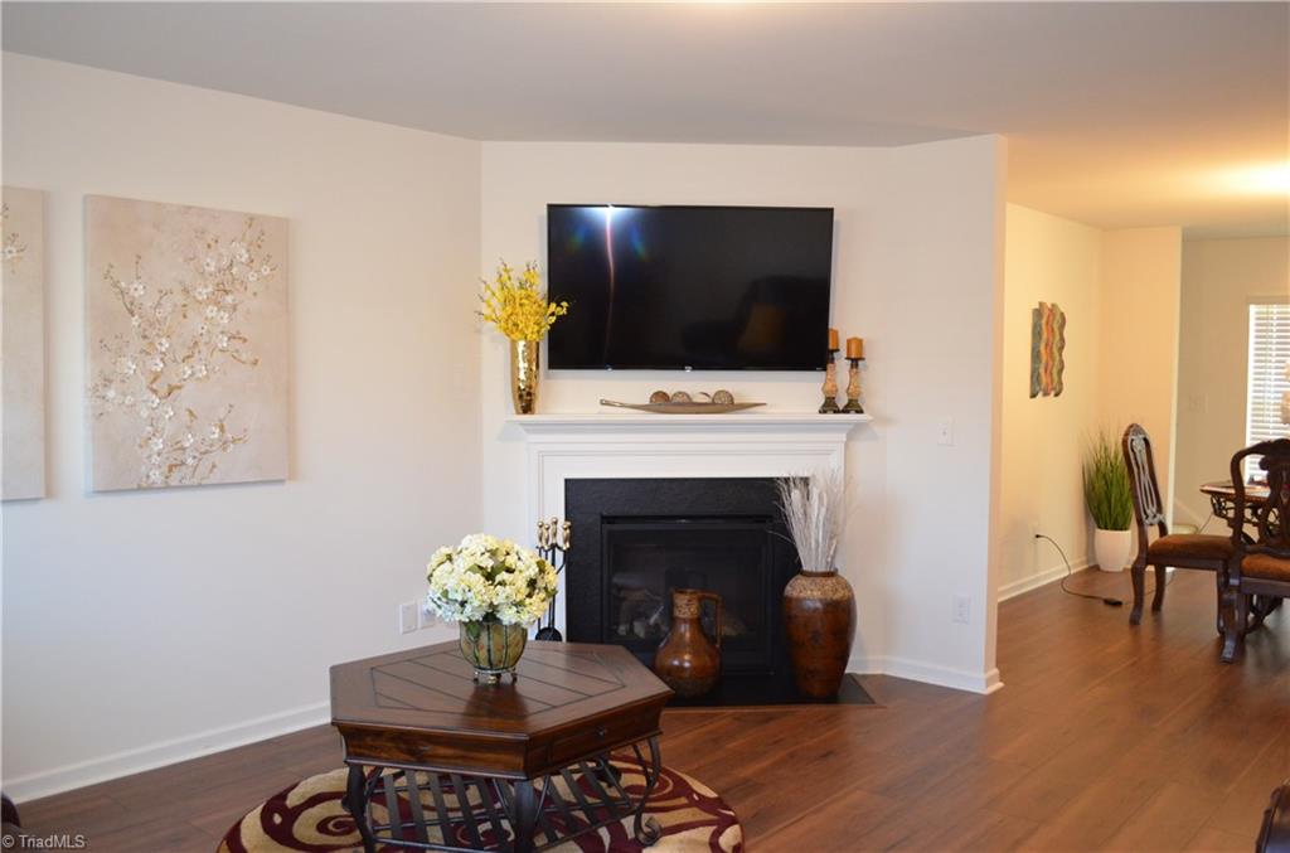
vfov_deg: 43.4
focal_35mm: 30
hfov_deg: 62.1
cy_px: 426
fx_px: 1072
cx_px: 645
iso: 2000
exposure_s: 1/60
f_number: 3.8
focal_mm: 20
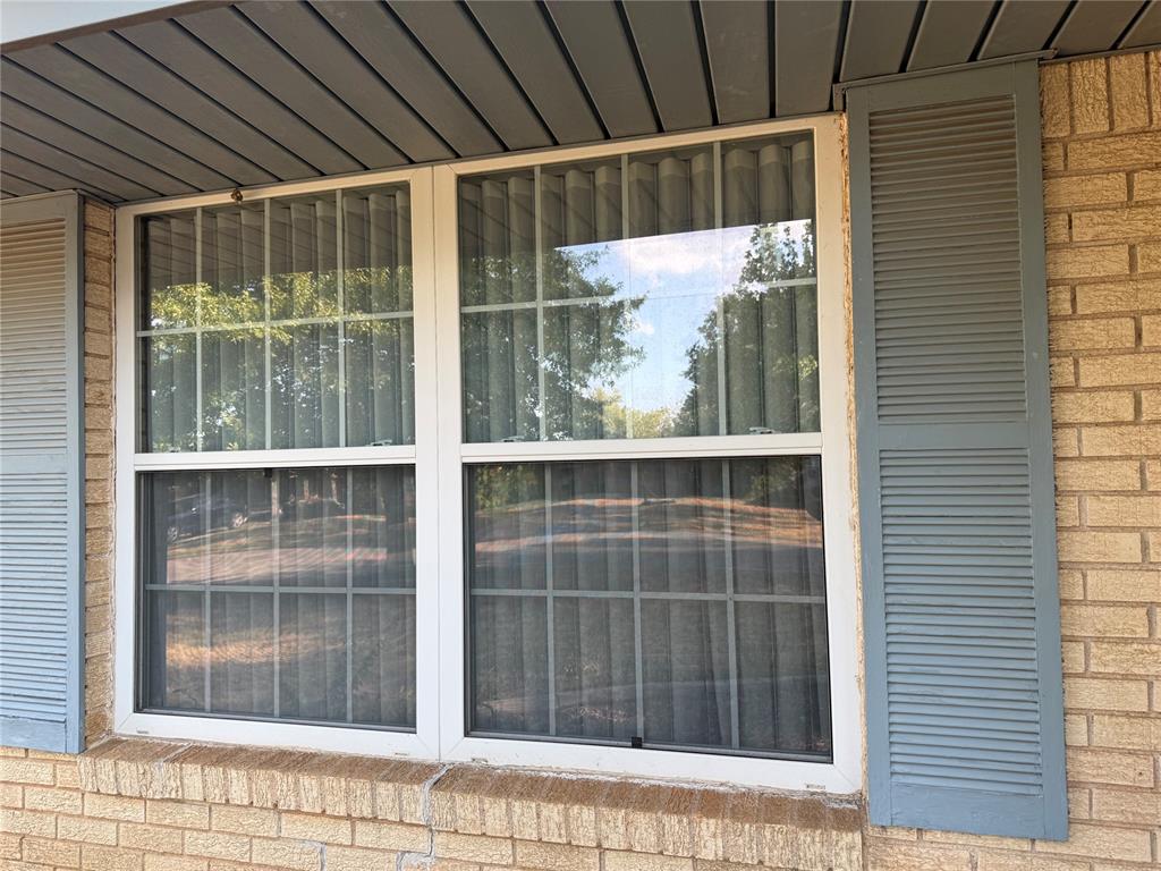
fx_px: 805
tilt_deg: +2.9
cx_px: 580
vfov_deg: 56.8
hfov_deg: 71.6
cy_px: 436
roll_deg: +1.4
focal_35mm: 24
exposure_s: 1/379
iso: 80
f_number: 1.78
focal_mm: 6.76
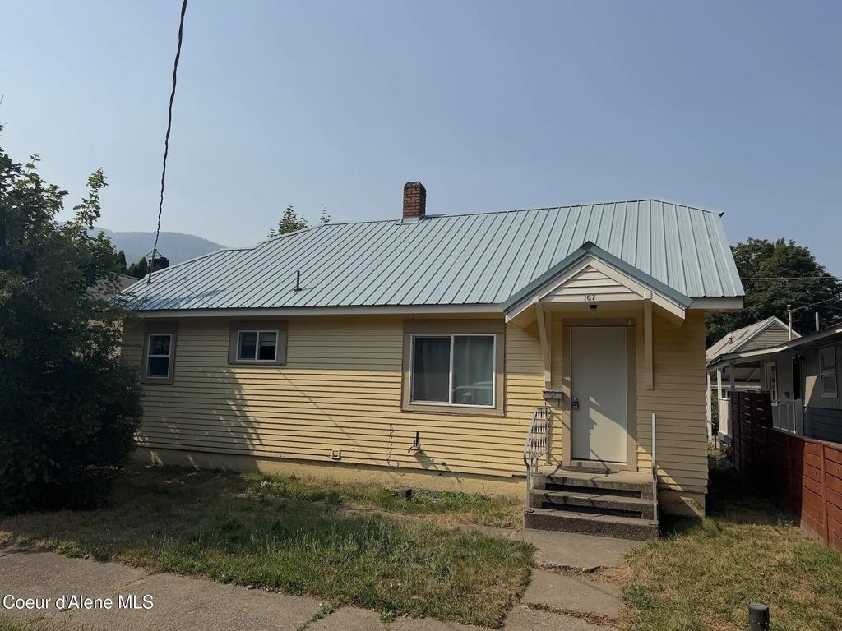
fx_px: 584
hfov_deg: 71.6
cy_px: 316
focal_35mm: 24
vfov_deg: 56.8
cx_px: 421
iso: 80
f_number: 1.78
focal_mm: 6.76
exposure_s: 1/11905
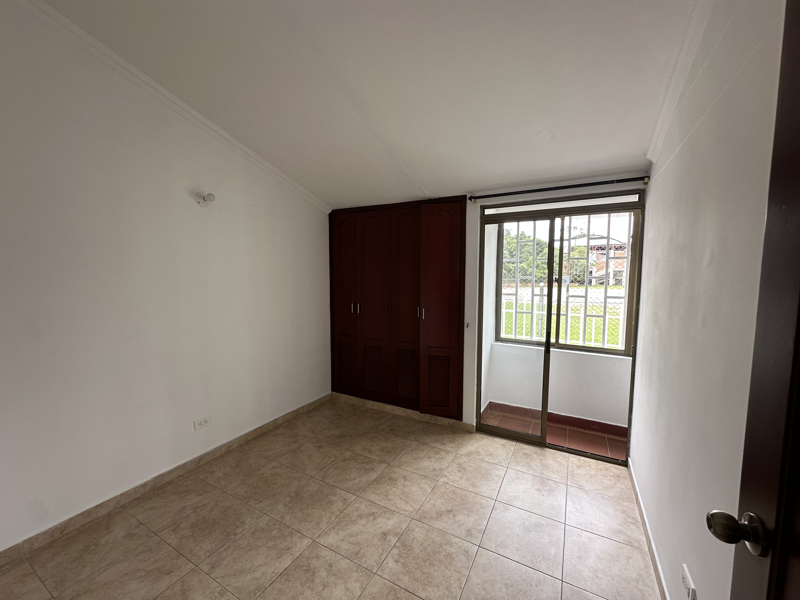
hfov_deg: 102.1
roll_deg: -0.7
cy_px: 300
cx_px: 400
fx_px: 324
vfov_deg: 85.7
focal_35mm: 14
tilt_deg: -3.6
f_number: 2.2
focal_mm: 2.22
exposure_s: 1/99
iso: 80
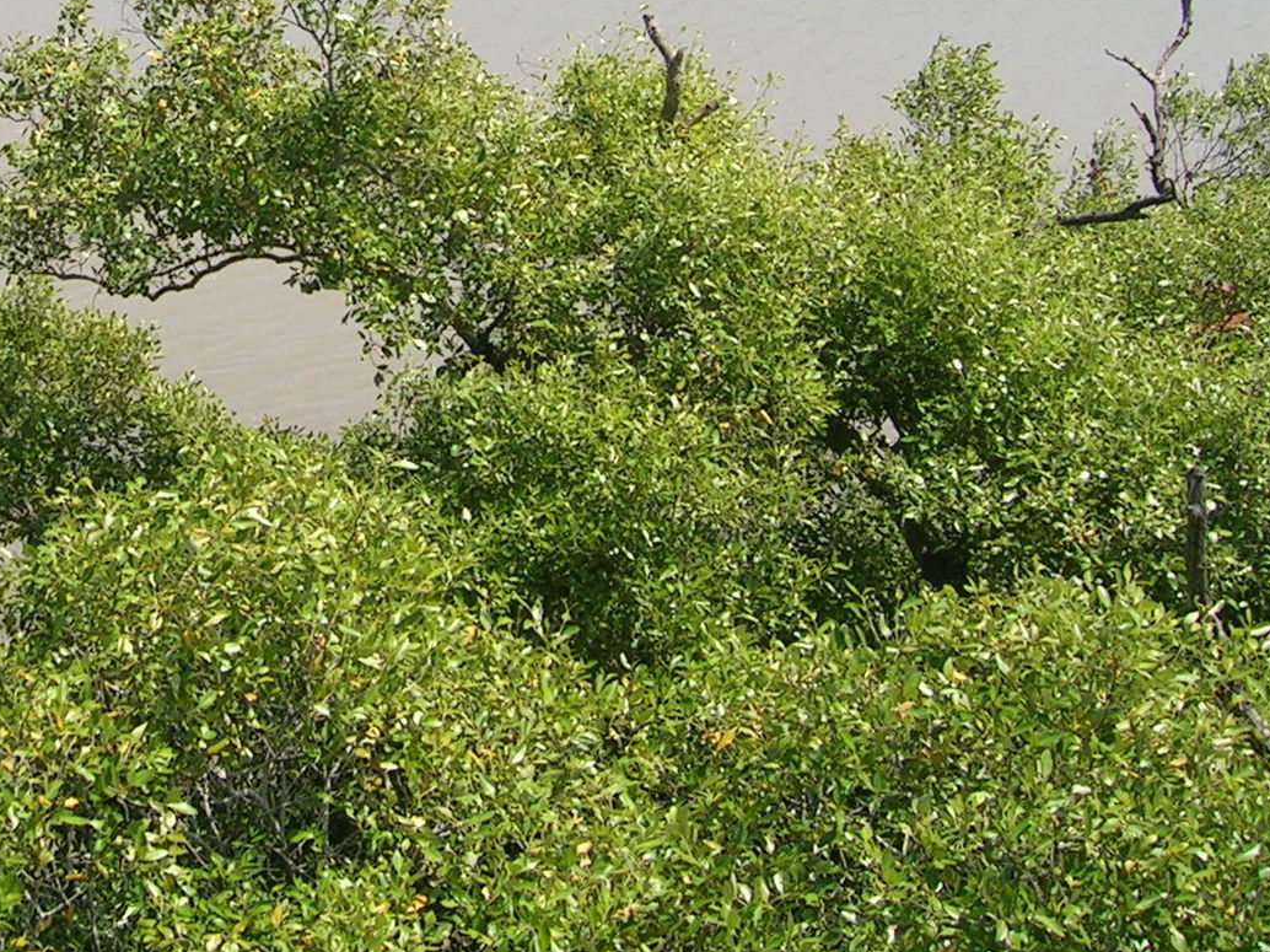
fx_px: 2384
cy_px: 90
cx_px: 216
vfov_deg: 22.0
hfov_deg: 29.0
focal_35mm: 65
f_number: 4.8
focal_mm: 5.4
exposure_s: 1/380
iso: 50
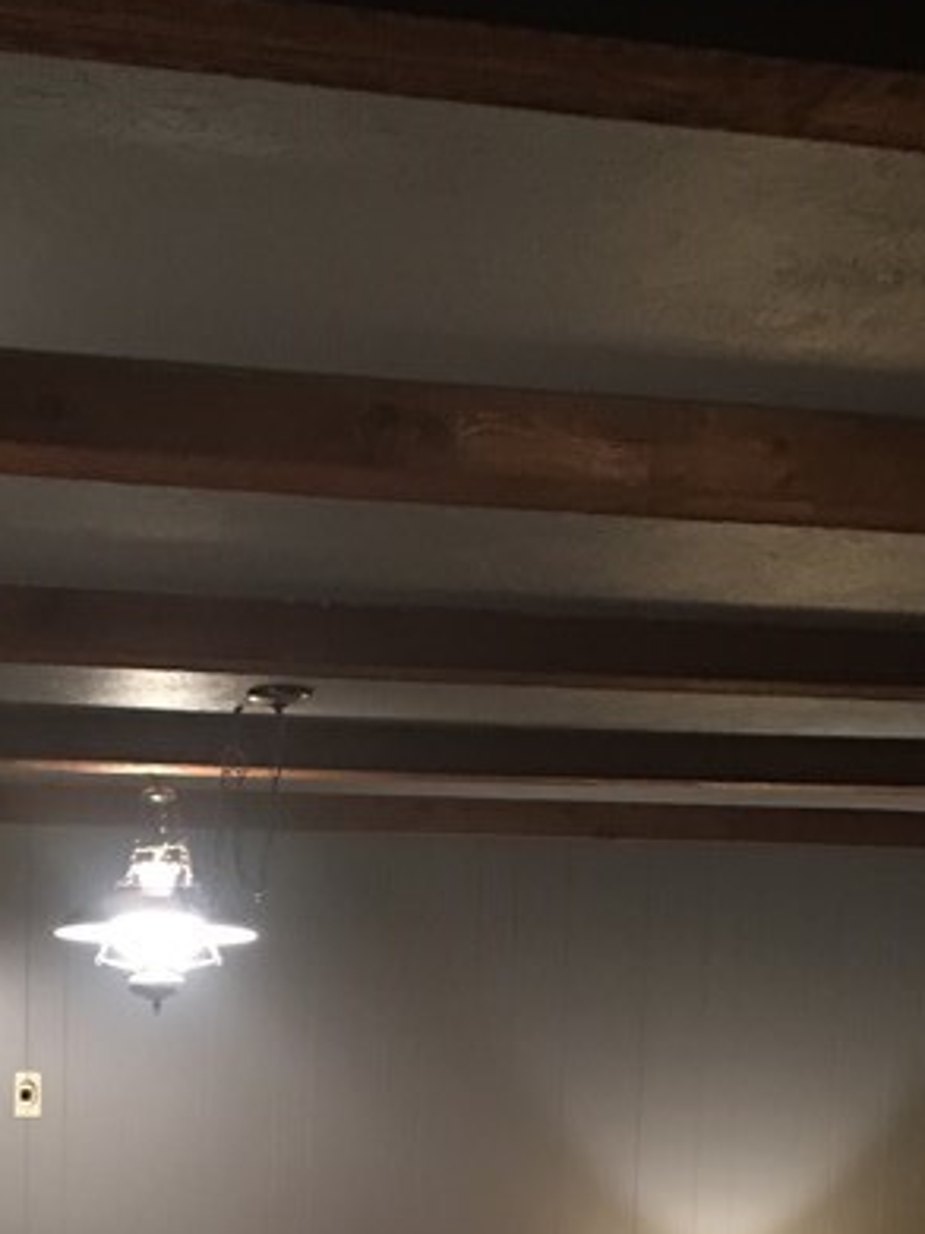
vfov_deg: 23.3
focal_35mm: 76
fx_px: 2709
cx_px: -60
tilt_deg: -6.3
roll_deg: +0.2
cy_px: 1521
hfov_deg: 18.7
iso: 80
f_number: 2.2
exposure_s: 1/10
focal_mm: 4.15
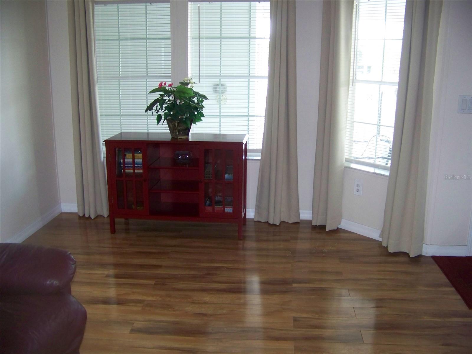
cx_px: 236
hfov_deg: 51.4
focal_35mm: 36
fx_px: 491
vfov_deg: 39.7
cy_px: 177
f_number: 2.8
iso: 200
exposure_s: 1/30
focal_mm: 5.85
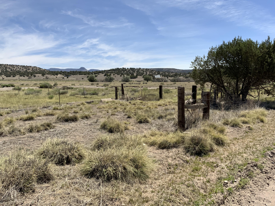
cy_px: 103
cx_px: 138
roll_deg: +0.8
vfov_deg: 48.2
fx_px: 230
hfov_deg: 61.7
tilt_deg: -5.3
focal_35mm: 29
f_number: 1.8
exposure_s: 1/2667
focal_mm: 3
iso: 20
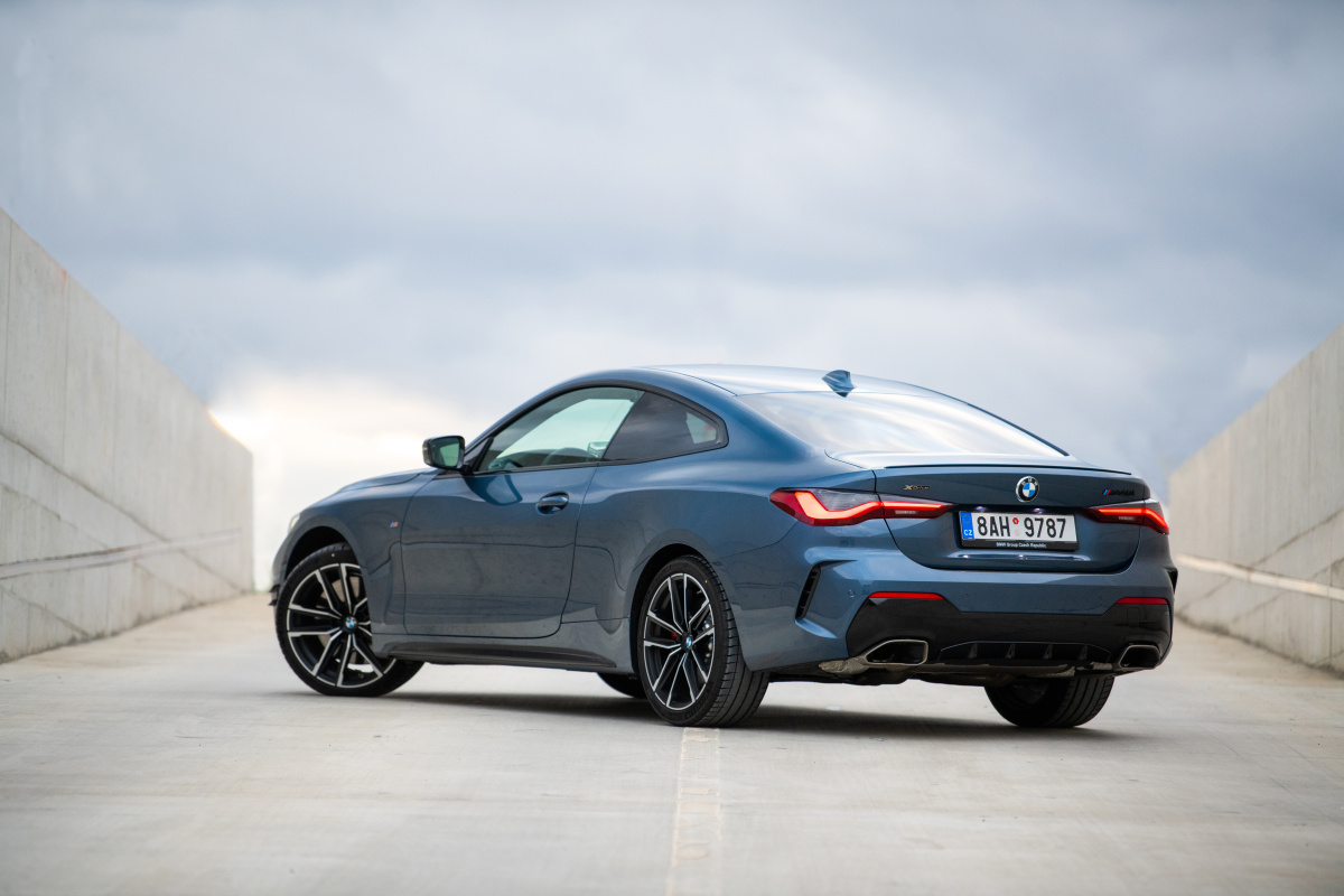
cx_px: 672
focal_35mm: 180
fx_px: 6719
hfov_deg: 11.4
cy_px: 448
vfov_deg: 7.6
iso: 640
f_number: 2.8
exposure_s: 1/400
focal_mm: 180
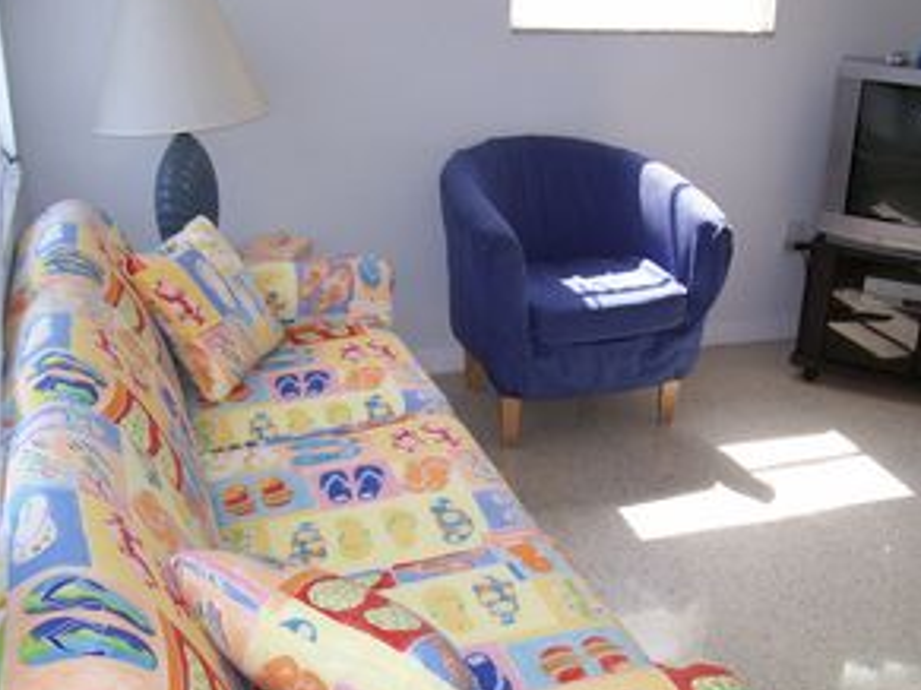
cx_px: 548
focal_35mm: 43
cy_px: 408
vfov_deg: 33.5
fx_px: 1144
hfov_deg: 43.7
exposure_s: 1/112
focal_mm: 5.6
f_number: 2.7
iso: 140
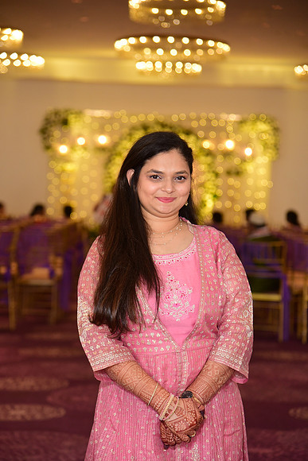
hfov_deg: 13.7
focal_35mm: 100
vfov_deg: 20.4
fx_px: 1282
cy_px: 230
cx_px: 154
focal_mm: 100
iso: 1250
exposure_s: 1/160
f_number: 4.5
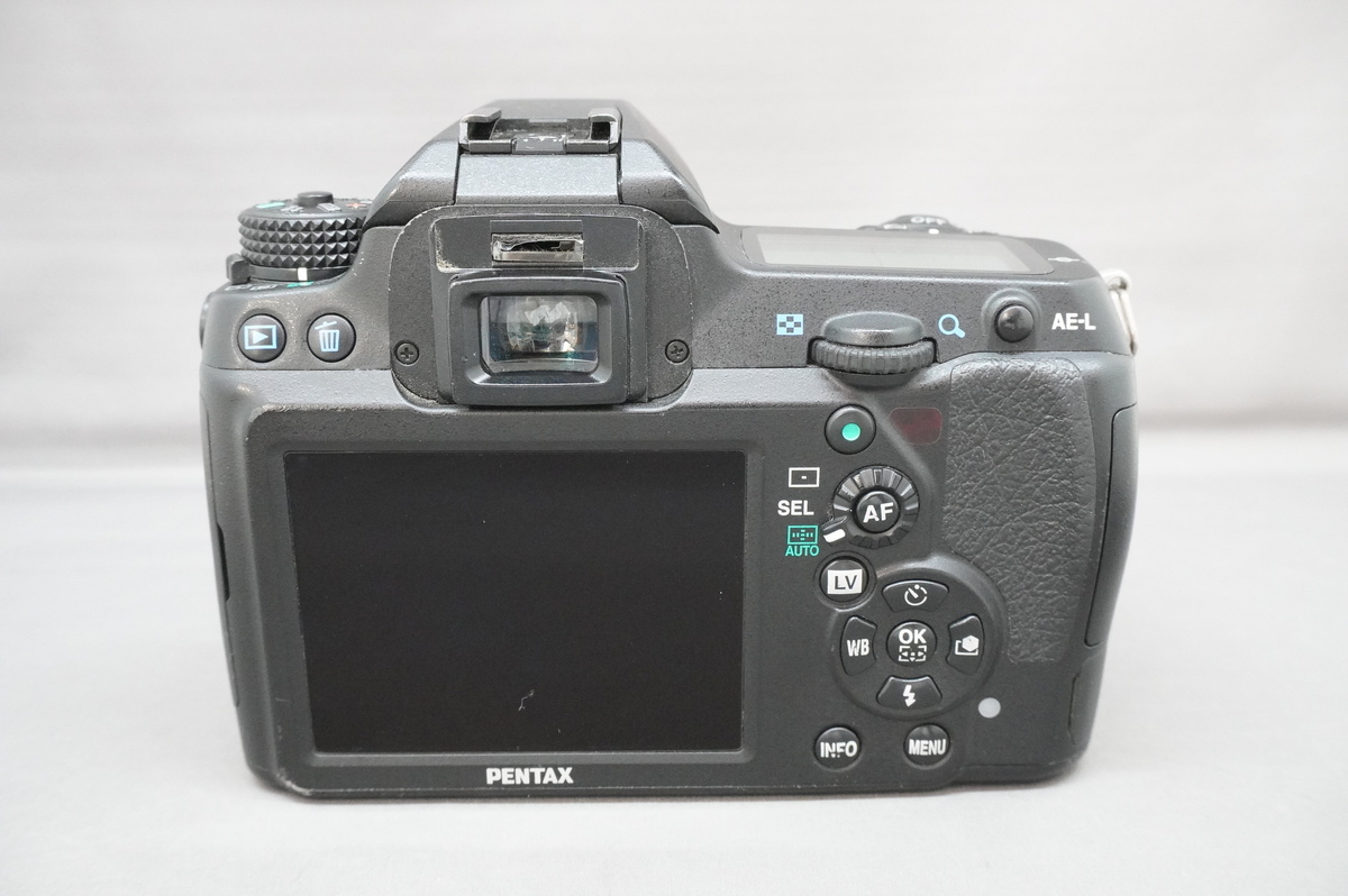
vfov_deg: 38.3
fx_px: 1291
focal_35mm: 34
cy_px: 448
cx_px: 674
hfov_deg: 55.1
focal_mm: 23
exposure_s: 1/30
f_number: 10
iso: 6400
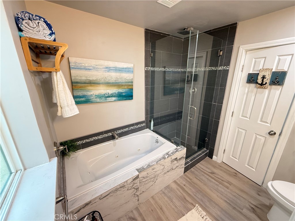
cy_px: 110
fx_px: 119
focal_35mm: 14
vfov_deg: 85.7
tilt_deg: -16.3
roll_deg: -0.2
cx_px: 148
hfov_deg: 102.1
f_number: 2.2
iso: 400
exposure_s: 1/60
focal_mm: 2.22
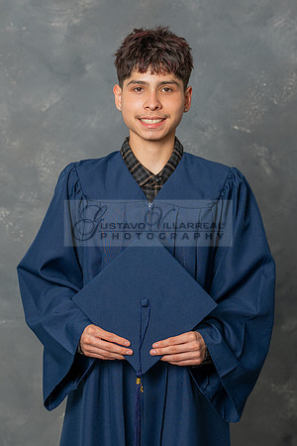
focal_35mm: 100
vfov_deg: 20.5
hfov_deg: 13.7
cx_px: 148
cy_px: 207
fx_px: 1233
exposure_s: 1/200
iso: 200
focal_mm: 62
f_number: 4
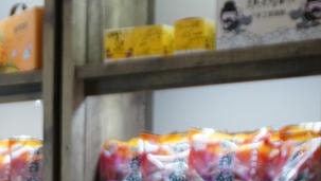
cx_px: -60
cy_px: 354
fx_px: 1269
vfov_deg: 7.8
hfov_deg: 14.0
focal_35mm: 149
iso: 320
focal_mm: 24
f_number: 4.5
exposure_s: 1/40
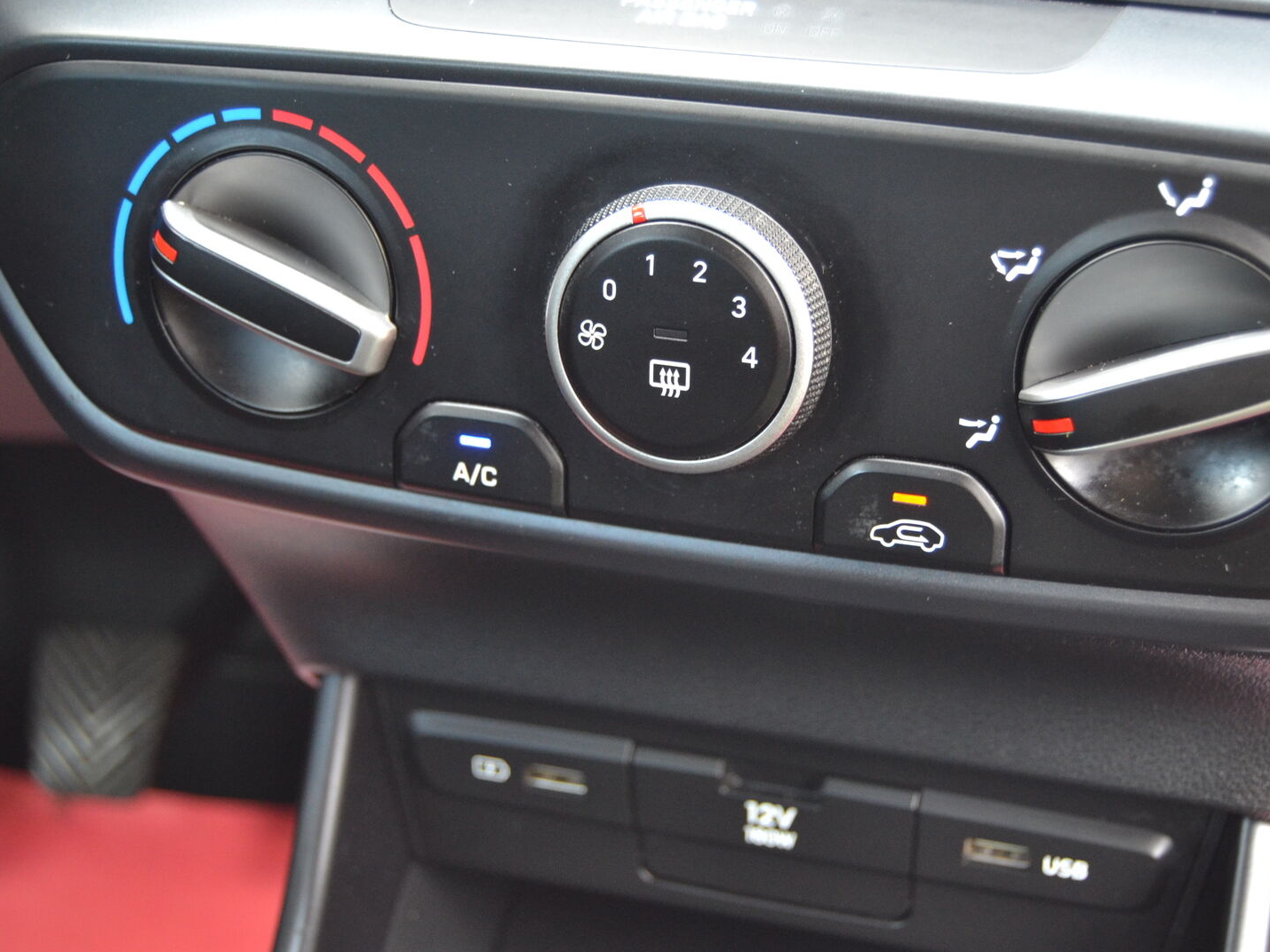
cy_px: 432
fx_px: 2275
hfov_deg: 31.2
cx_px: 681
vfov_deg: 23.6
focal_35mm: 62
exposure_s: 1/60
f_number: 4.5
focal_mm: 32
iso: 900
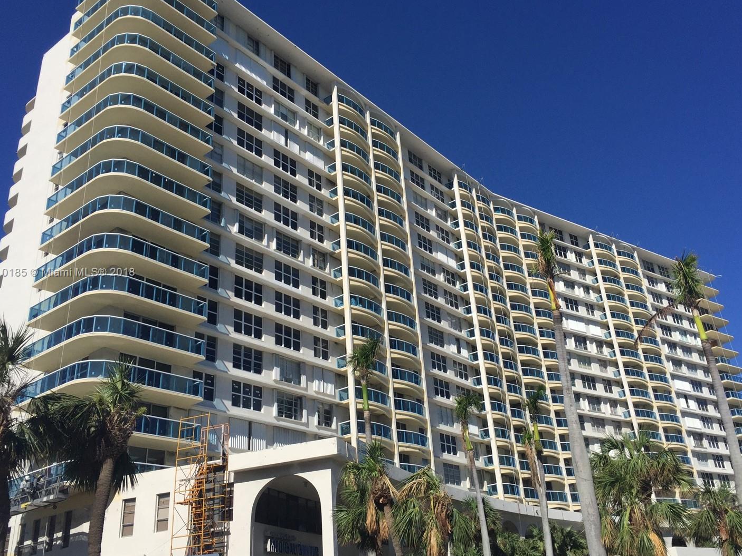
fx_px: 707
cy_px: 273
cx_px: 388
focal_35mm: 33
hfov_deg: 55.3
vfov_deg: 43.0
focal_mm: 4.15
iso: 32
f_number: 2.2
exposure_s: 1/4405
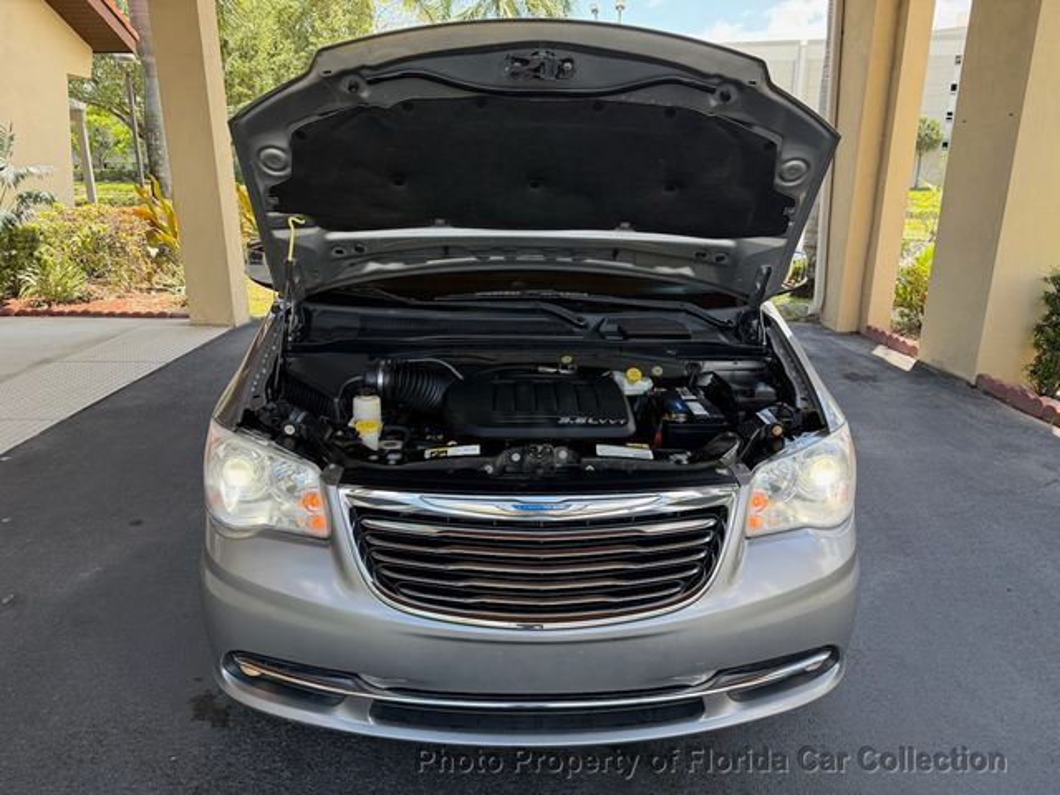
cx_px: 530
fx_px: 735
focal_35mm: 24
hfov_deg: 71.6
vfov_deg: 56.8
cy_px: 398
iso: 100
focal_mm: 6.76
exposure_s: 1/517
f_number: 1.78
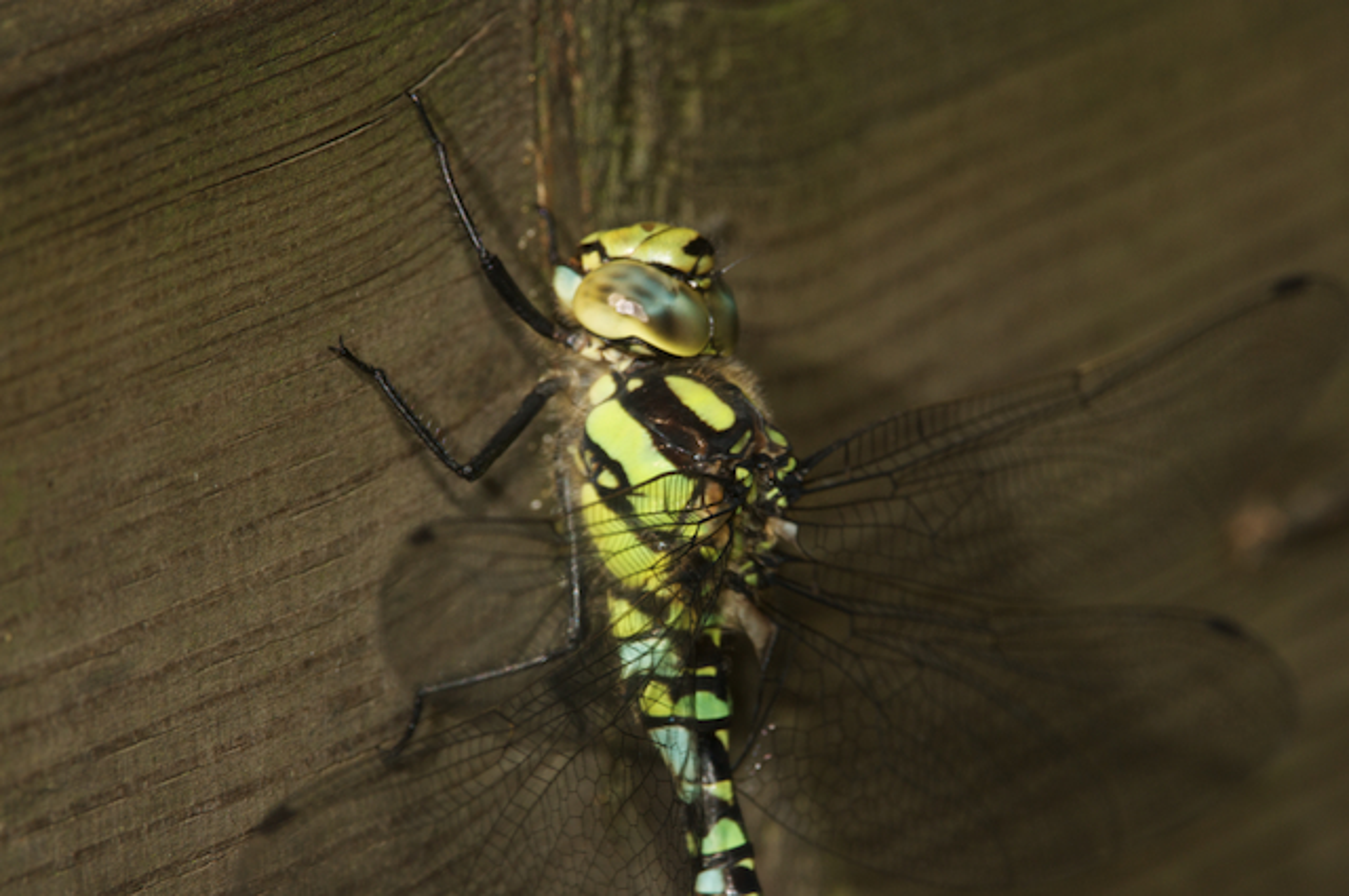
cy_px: 448
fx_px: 11227
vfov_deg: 4.6
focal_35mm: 300
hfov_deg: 6.9
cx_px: 674
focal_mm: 200
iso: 200
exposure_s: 1/125
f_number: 11
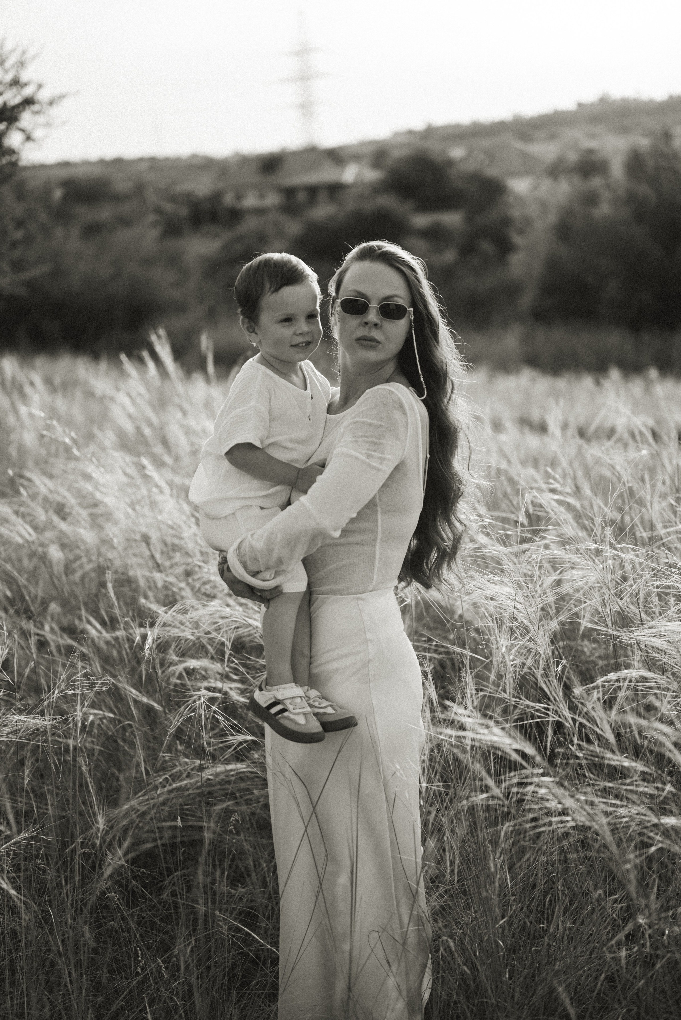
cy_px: 510
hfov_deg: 27.0
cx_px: 340
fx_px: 1417
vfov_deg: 39.6
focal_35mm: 50
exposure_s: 1/1600
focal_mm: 50
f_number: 1.8
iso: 100
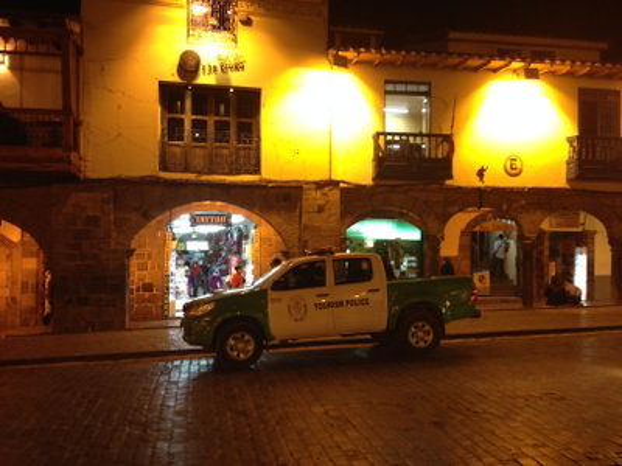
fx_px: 593
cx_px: 311
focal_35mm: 33
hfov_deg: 55.4
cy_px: 233
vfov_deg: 42.9
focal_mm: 4.12
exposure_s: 1/20
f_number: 2.4
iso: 160
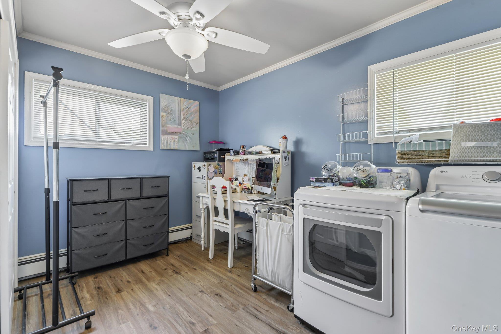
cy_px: 167
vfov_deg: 73.7
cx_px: 250
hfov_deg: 96.7
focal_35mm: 16
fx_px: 223
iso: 250
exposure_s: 1/2.5
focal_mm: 16
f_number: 9
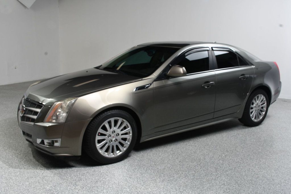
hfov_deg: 53.1
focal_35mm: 36
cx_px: 146
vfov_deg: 36.8
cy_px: 97
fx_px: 291
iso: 100
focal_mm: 24
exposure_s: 1/160
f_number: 11
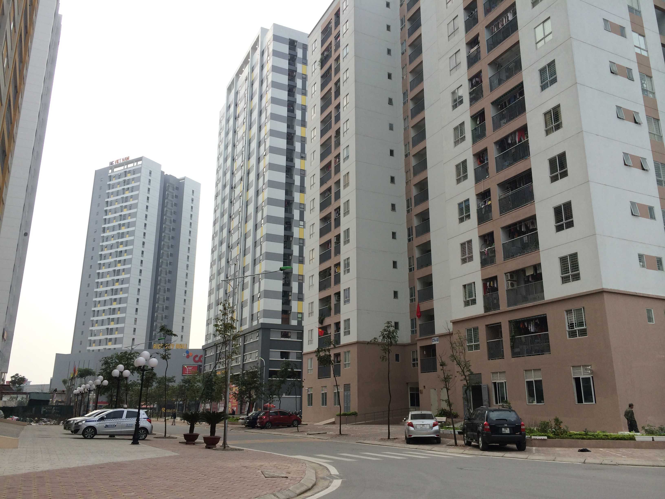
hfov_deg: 60.0
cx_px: 332
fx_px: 576
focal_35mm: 30
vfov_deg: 46.8
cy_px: 250
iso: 32
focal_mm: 4.12
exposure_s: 1/1172
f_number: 2.2
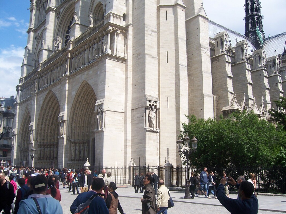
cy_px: 107
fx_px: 297
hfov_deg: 51.4
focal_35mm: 36
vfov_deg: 39.6
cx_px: 143
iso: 80
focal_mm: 6.2
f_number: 4.5
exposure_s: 1/500
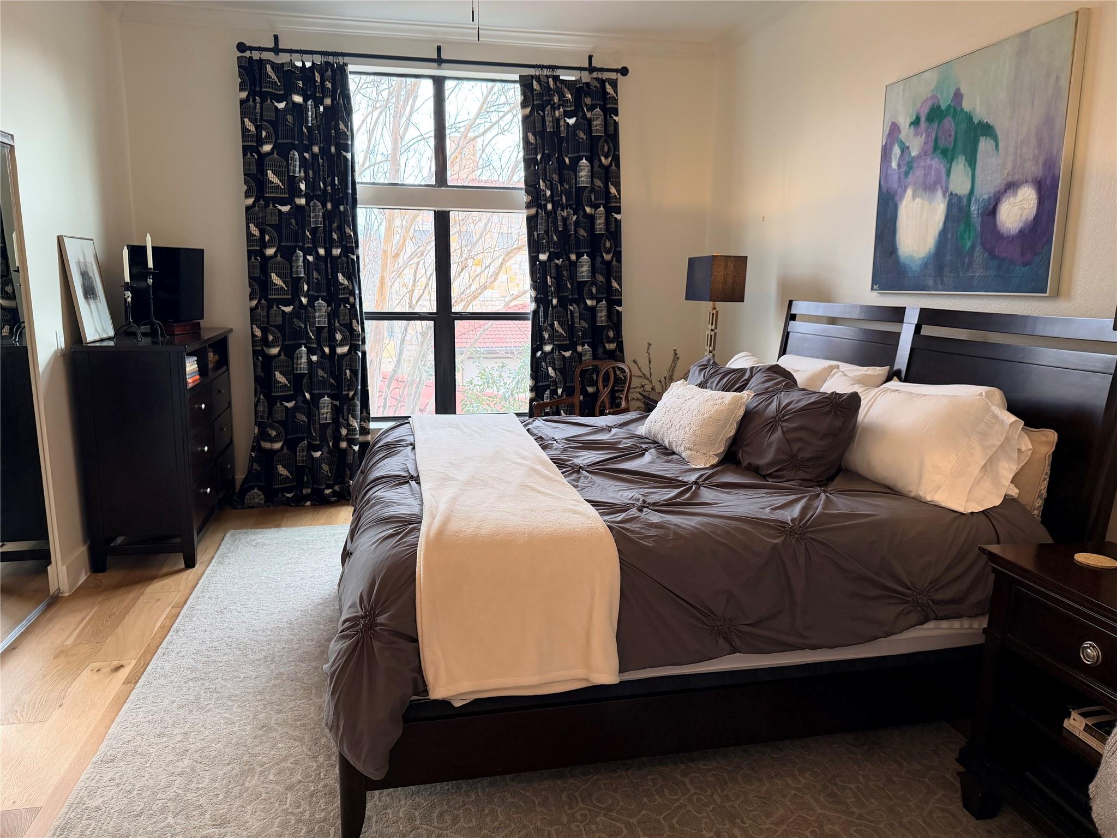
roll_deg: +0.8
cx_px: 558
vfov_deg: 56.8
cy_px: 419
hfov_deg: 71.6
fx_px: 774
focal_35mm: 24
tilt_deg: -10.3
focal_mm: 6.76
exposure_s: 1/146
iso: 200
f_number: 1.78
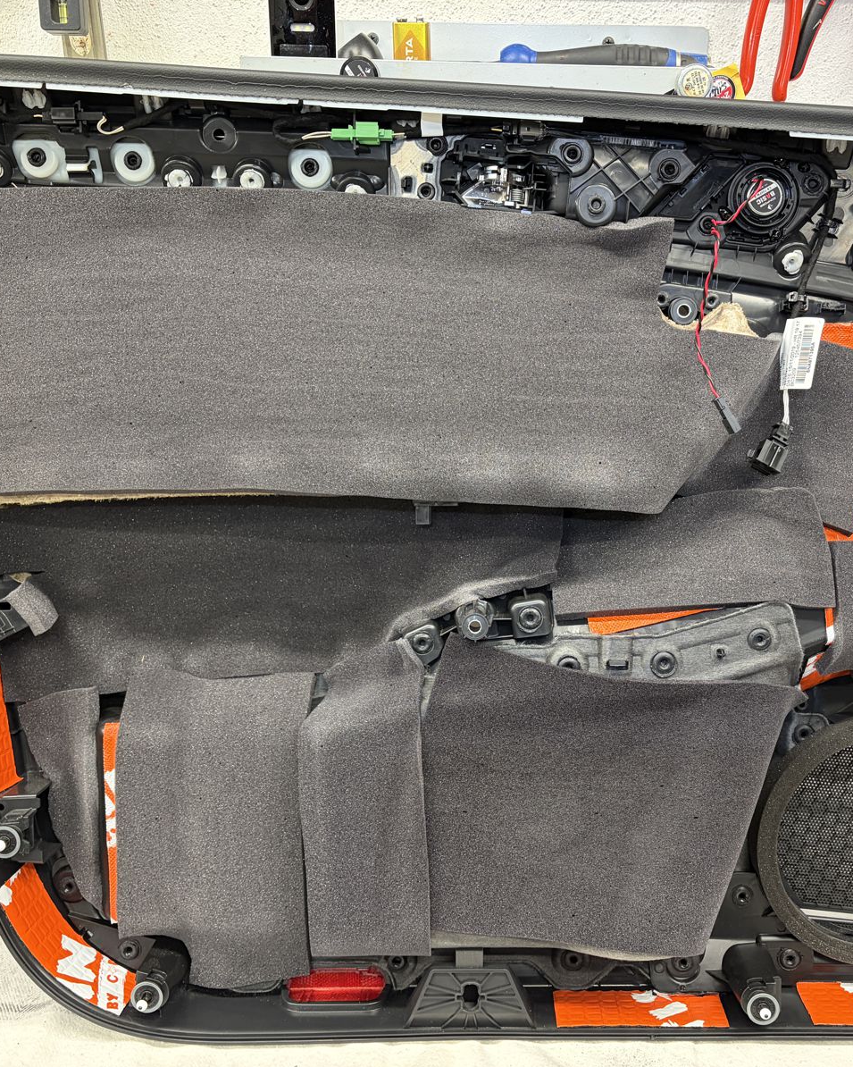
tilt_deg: -21.4
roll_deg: -0.3
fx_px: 1073
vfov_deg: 52.8
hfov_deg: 43.2
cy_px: 534
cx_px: 489
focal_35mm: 34
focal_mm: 5.96
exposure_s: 1/50
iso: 200
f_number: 1.6
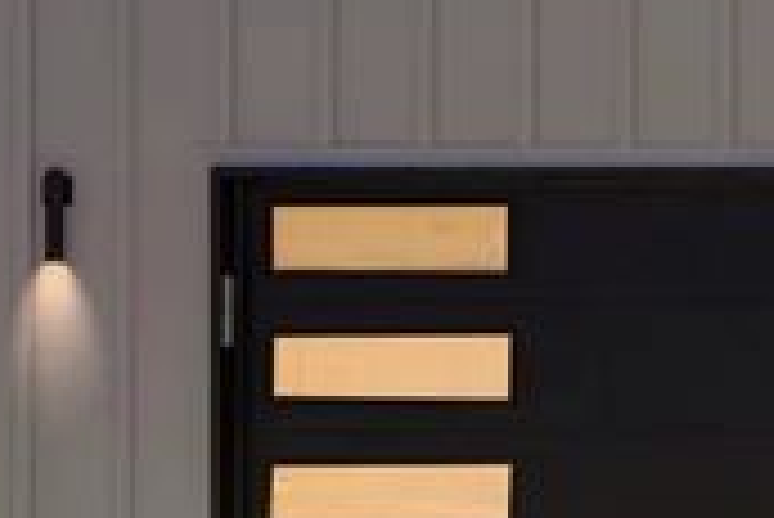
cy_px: 268
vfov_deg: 9.6
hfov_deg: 13.4
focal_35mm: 143
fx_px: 3077
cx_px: 1228
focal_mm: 24
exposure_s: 1/1250
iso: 640
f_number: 9
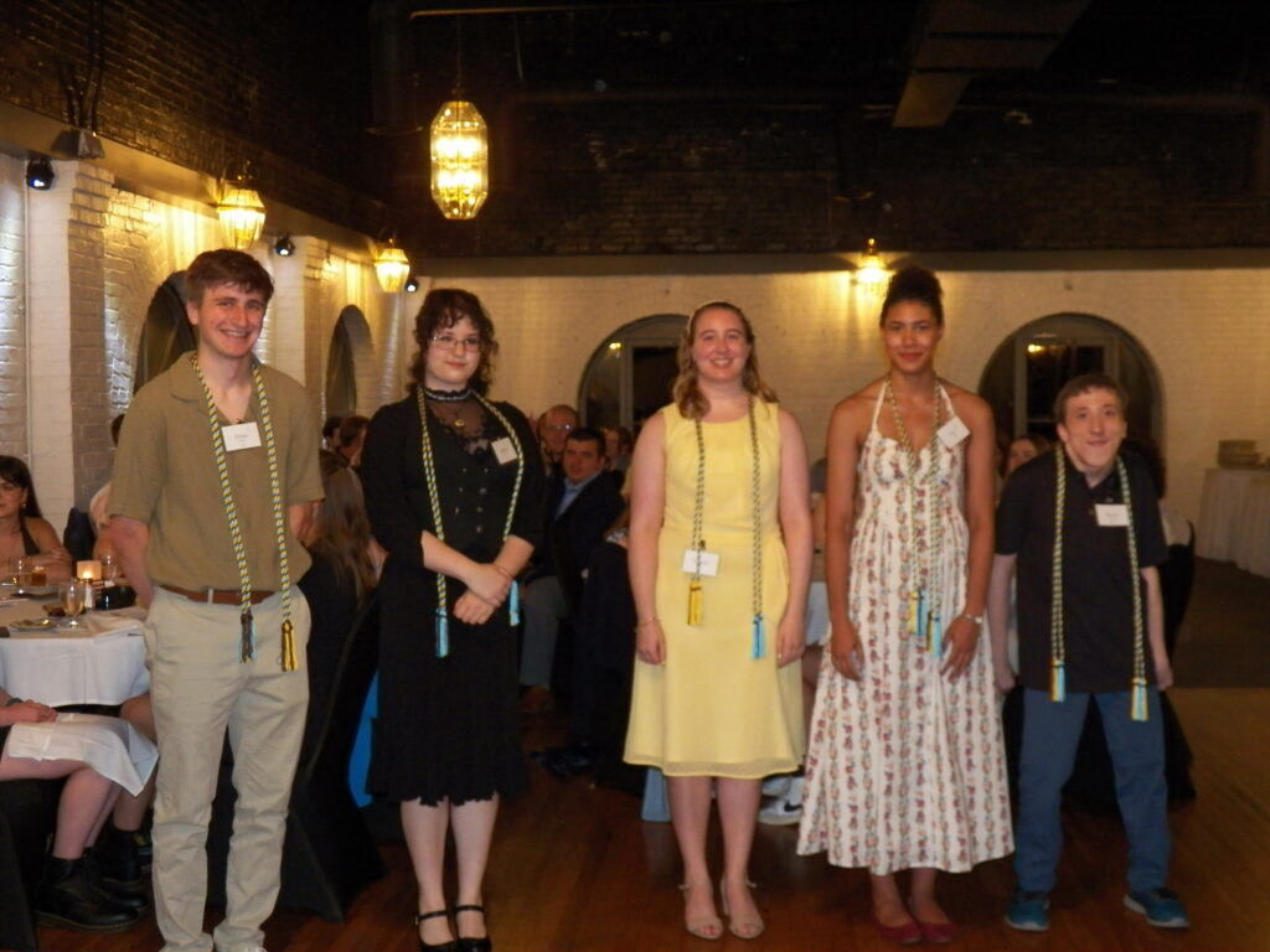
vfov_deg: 32.9
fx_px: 1614
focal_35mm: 44
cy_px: 476
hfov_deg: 42.9
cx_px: 635
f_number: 3.2
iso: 400
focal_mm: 7.9
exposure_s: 1/40
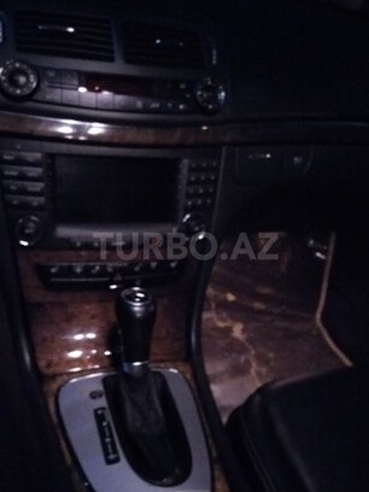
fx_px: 483
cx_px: 186
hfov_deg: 41.8
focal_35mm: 34
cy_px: 246
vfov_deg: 54.0
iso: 1000
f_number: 1.9
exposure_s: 1/10
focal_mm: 3.7
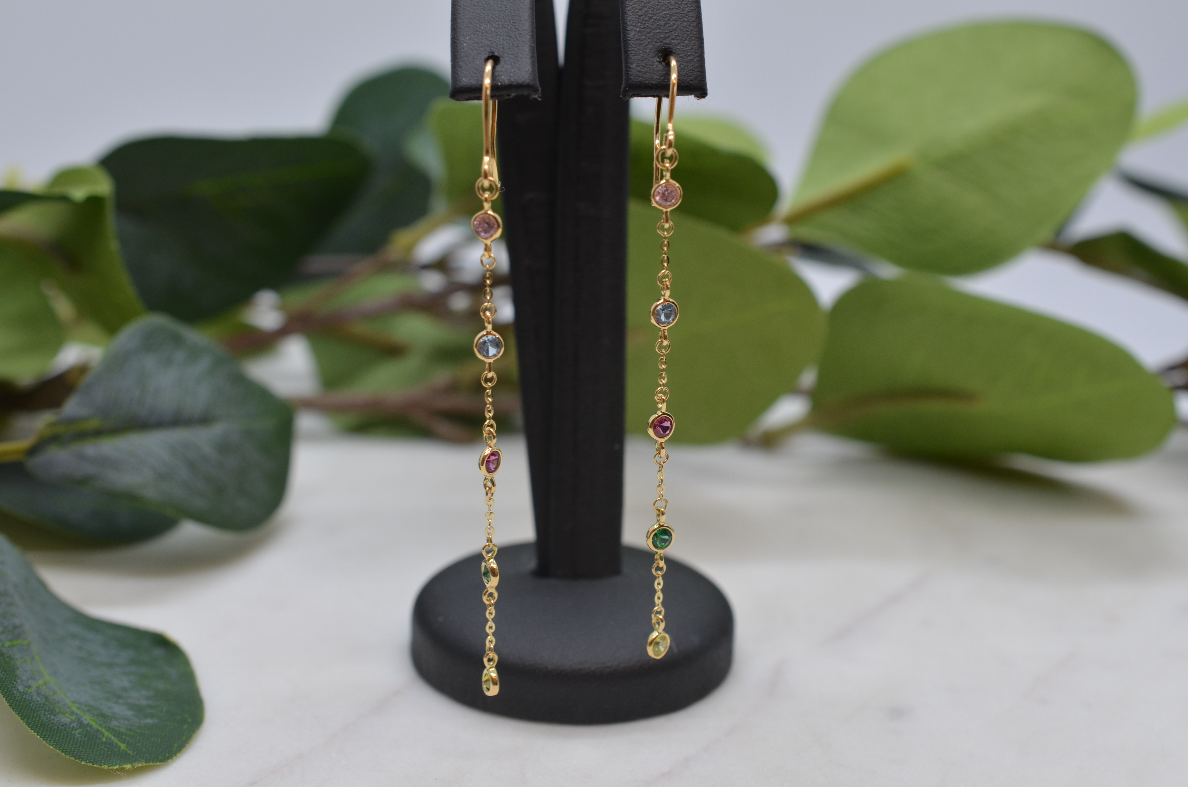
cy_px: 394
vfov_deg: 22.5
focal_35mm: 60
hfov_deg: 33.5
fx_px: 1976
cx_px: 594
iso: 250
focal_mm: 40
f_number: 8
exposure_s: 1/60
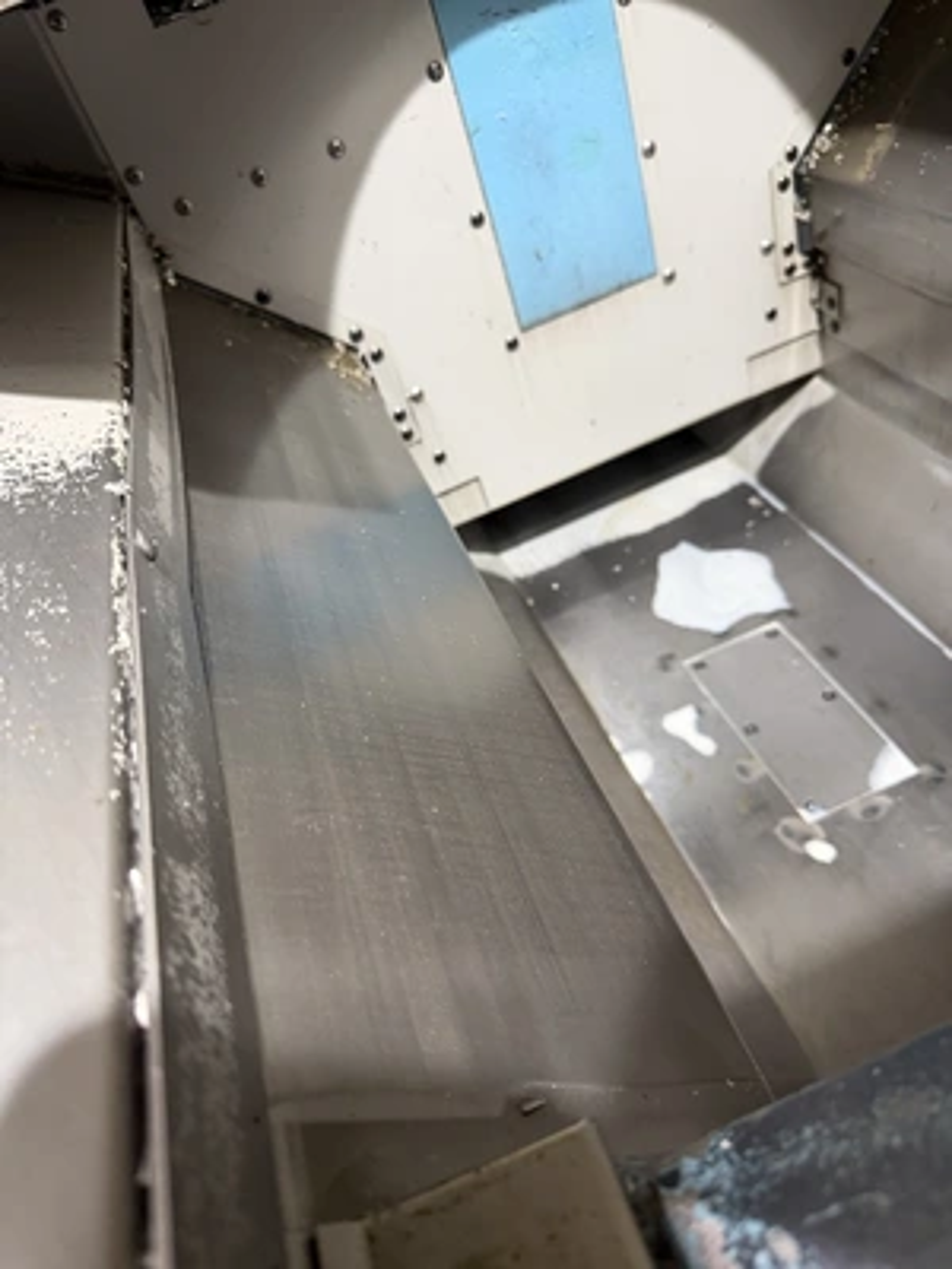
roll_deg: +22.2
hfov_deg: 56.8
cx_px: 476
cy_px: 634
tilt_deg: -41.9
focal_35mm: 24
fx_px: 880
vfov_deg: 71.6
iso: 500
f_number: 1.78
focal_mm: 6.76
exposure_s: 1/60
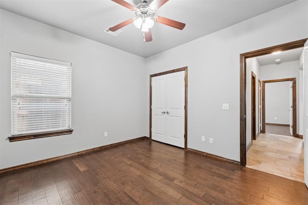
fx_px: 128
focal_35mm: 15
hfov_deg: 100.4
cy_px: 102
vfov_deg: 77.3
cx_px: 154
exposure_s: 1/2
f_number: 6.3
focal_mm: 10
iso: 100
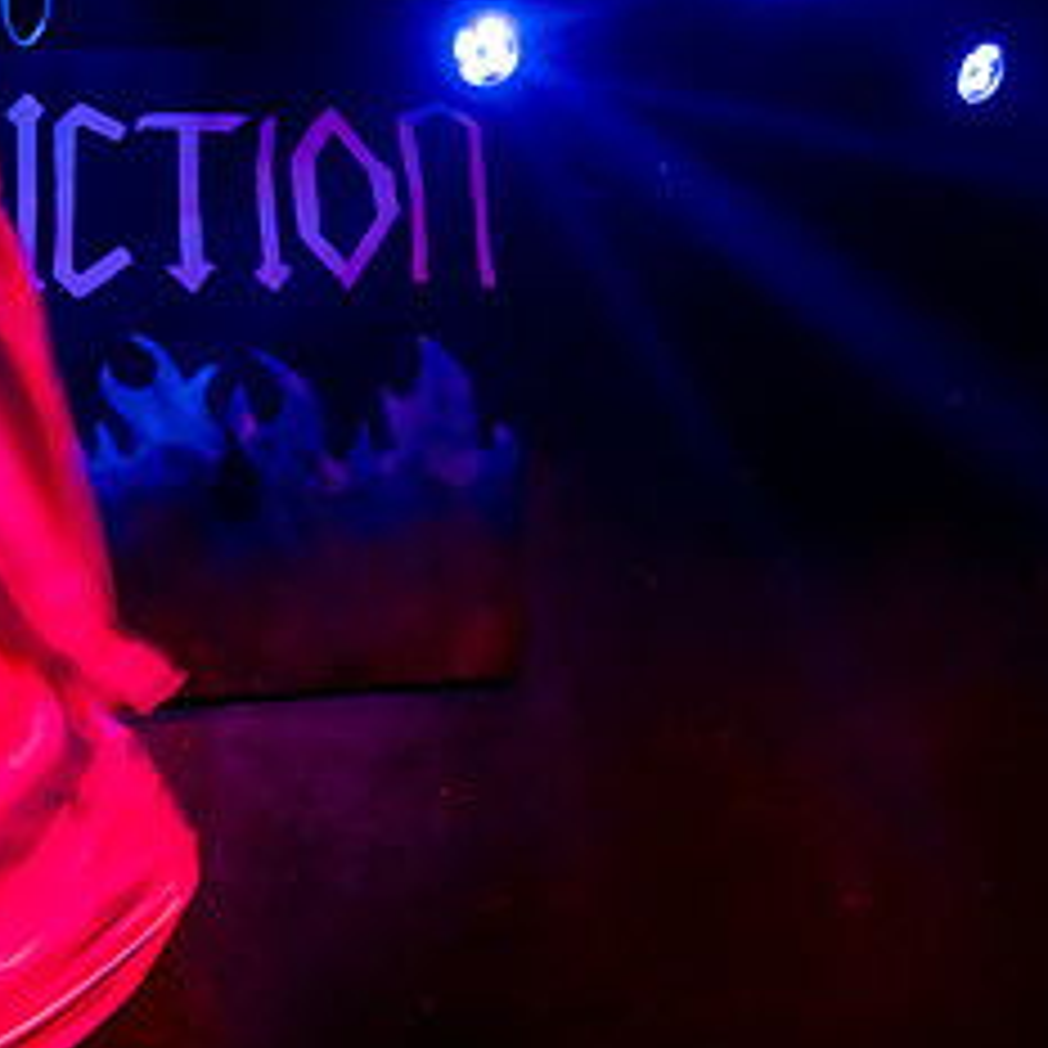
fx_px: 2192
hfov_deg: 26.2
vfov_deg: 26.8
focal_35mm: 64
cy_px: 407
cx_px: 144
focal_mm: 24
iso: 5000
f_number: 4
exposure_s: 1/60
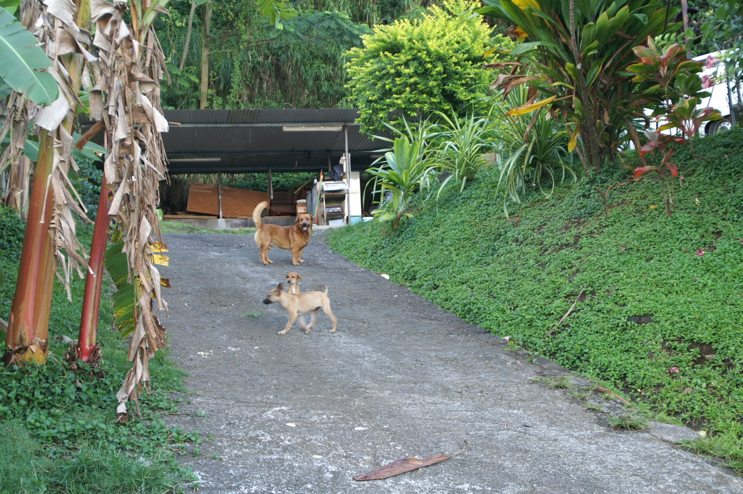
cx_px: 372
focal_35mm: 52
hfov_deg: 37.9
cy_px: 247
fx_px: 1083
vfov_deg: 25.7
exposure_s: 1/30
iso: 100
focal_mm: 35
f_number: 4.5
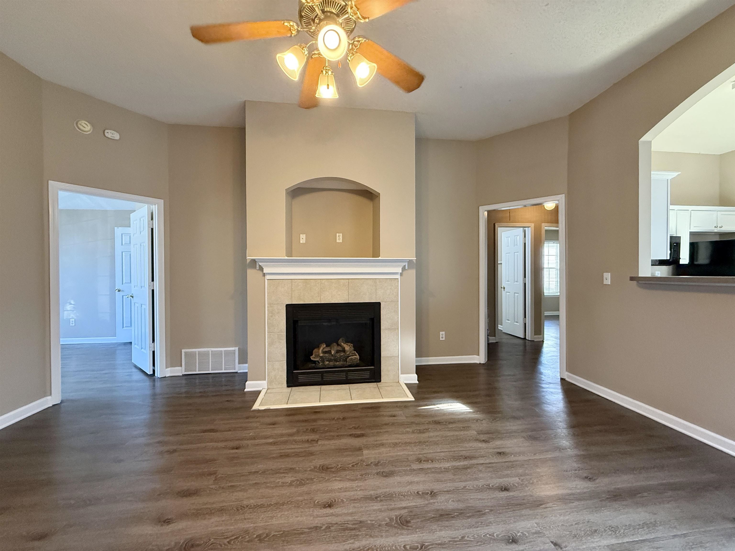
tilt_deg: +0.0
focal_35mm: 14
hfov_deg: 102.1
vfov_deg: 85.7
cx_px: 368
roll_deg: +0.5
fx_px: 297
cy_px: 276
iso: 640
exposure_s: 1/120
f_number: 2.2
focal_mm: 2.22
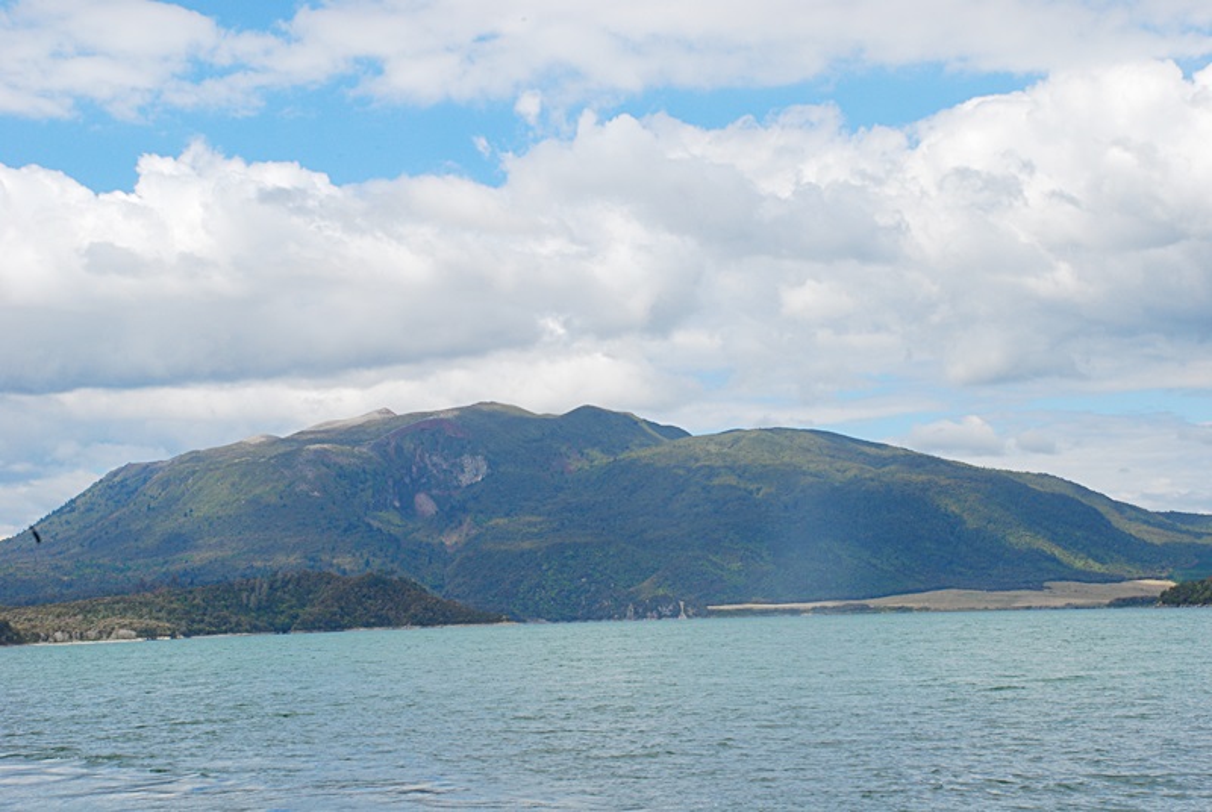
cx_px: 606
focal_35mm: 72
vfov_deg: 19.0
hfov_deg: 28.0
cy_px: 406
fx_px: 2428
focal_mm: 48
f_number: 32
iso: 250
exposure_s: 1/60
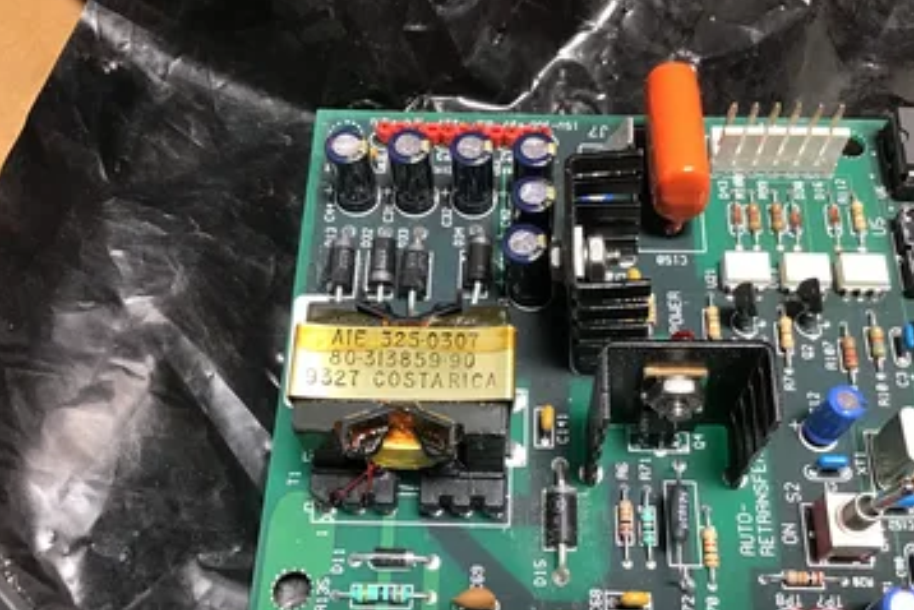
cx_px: 490
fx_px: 914
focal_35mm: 36
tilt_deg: -59.1
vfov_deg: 36.8
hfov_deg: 53.1
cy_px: 362
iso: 25
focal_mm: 3.3
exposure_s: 1/30
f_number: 2.4
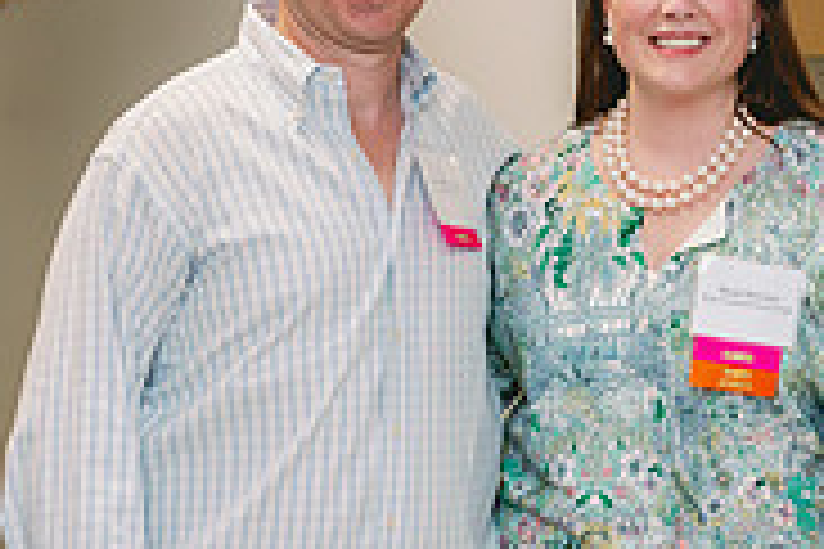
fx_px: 2540
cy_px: 279
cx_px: 937
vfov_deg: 12.3
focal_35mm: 111
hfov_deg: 17.7
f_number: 4.5
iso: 500
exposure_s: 1/125
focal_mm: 35
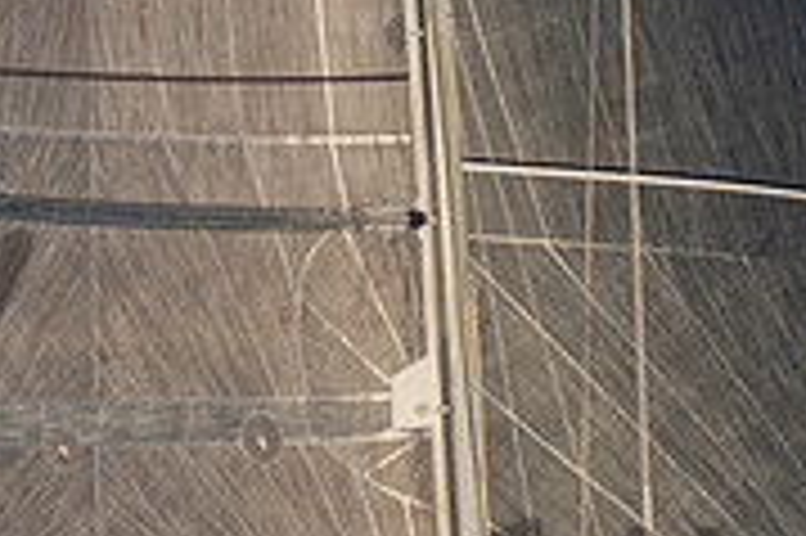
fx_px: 10871
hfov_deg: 4.2
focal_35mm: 486
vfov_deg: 2.8
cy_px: 741
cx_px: 77
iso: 400
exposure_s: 1/1250
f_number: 6.3
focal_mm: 150
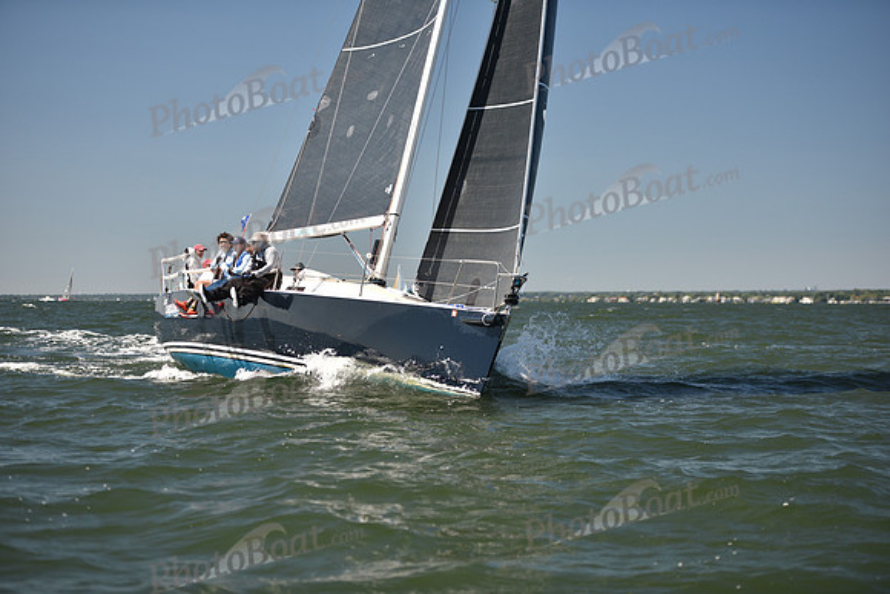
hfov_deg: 25.4
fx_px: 1978
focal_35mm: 80
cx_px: 445
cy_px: 297
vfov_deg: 17.1
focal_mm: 80
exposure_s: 1/1250
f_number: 2.8
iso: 250
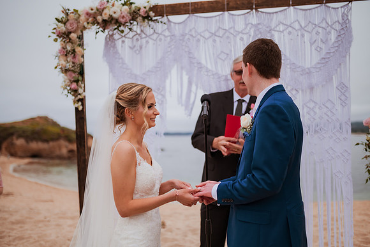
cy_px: 124
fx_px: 360
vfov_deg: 37.8
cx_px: 185
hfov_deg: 54.5
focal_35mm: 35
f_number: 1.4
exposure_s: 1/4000
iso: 500
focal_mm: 35
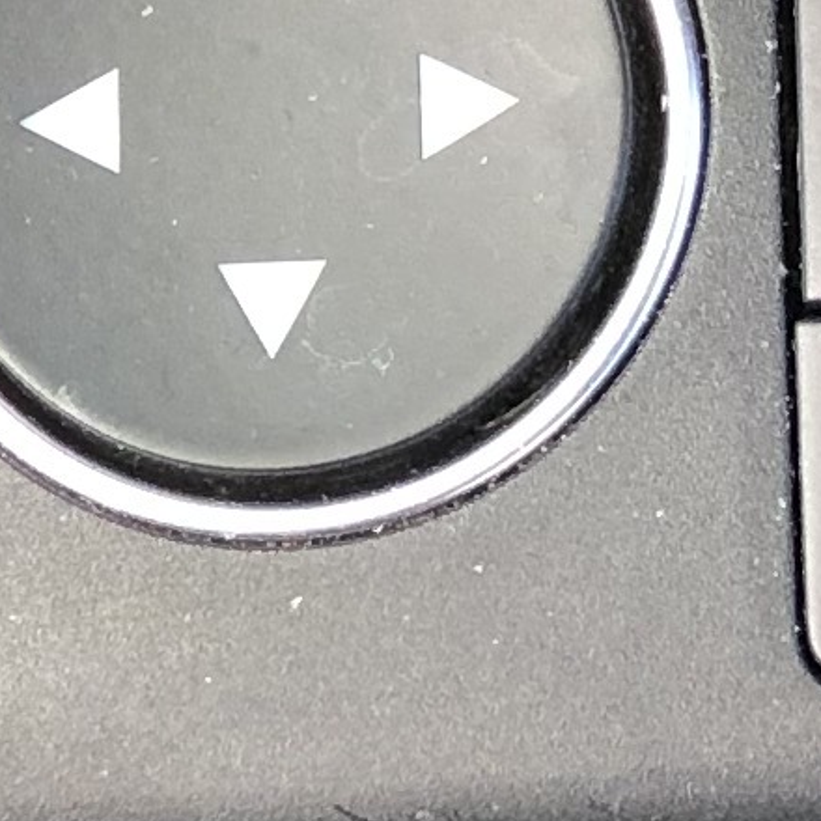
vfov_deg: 7.7
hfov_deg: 7.4
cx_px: -737
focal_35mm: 227
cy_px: 190
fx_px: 6091
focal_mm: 3.99
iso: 25
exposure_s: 1/40
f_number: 1.8
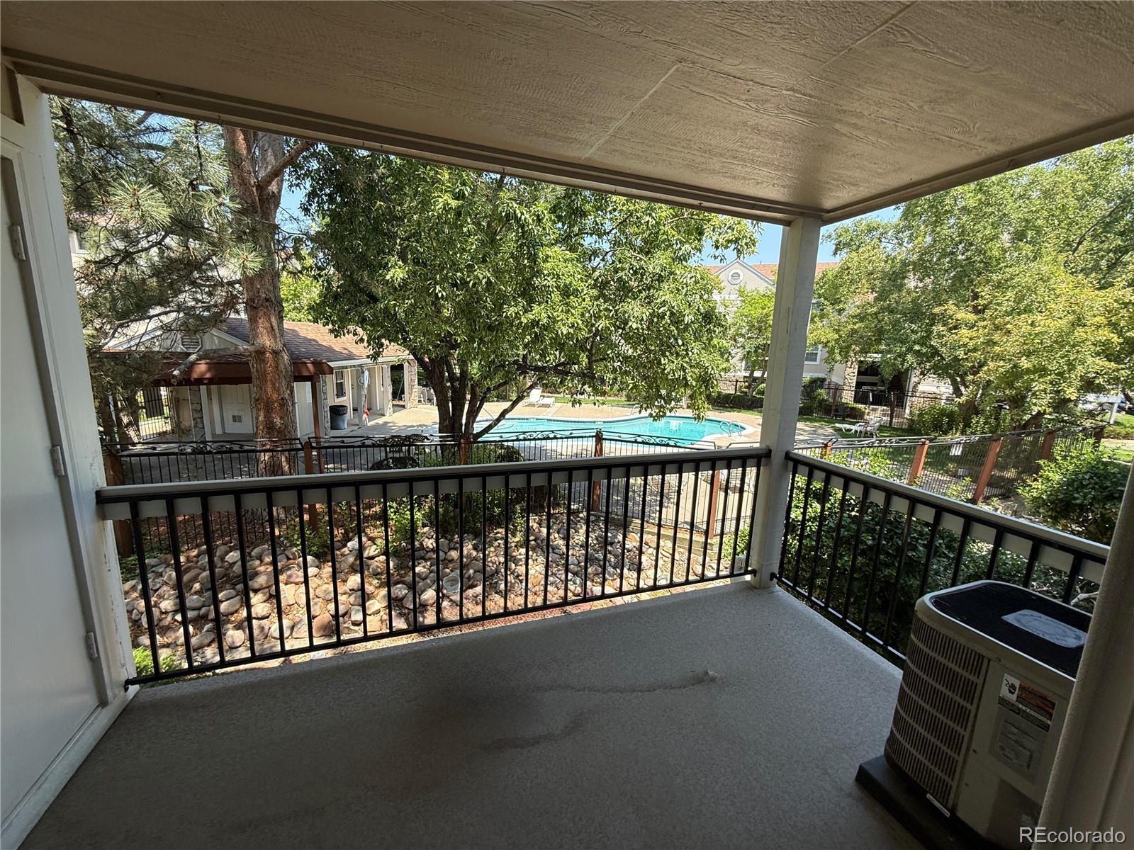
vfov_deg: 85.7
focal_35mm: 14
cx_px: 567
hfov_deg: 102.1
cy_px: 425
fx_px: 459
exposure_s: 1/540
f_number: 2.2
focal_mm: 2.22
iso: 50
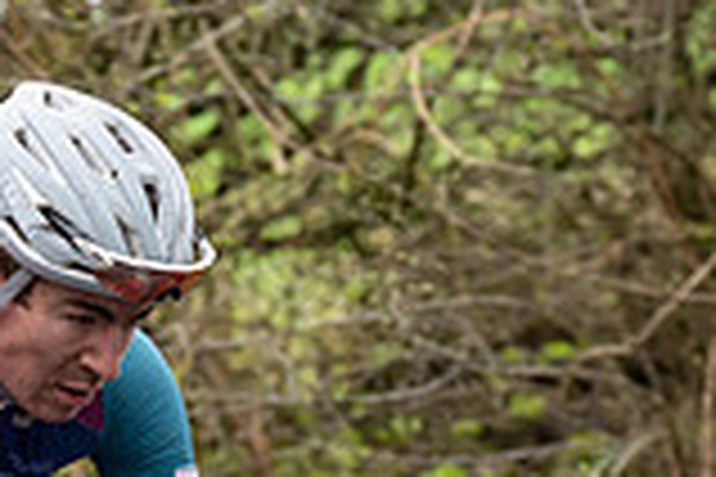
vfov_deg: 4.4
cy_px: 421
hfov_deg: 6.5
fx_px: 6245
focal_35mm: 314
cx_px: 32
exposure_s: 1/1000
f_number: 3.5
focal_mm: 86
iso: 1600
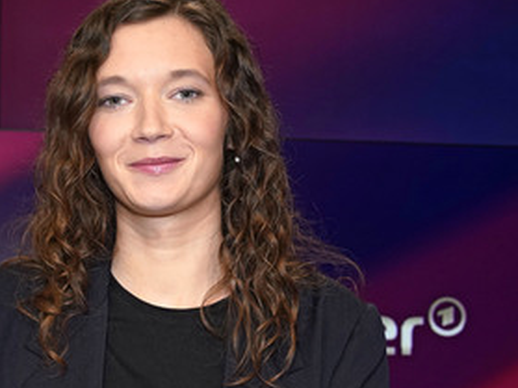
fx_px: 883
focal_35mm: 59
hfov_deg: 32.4
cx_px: 164
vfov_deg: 24.8
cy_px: 228
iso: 1600
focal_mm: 38
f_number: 5
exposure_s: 1/200
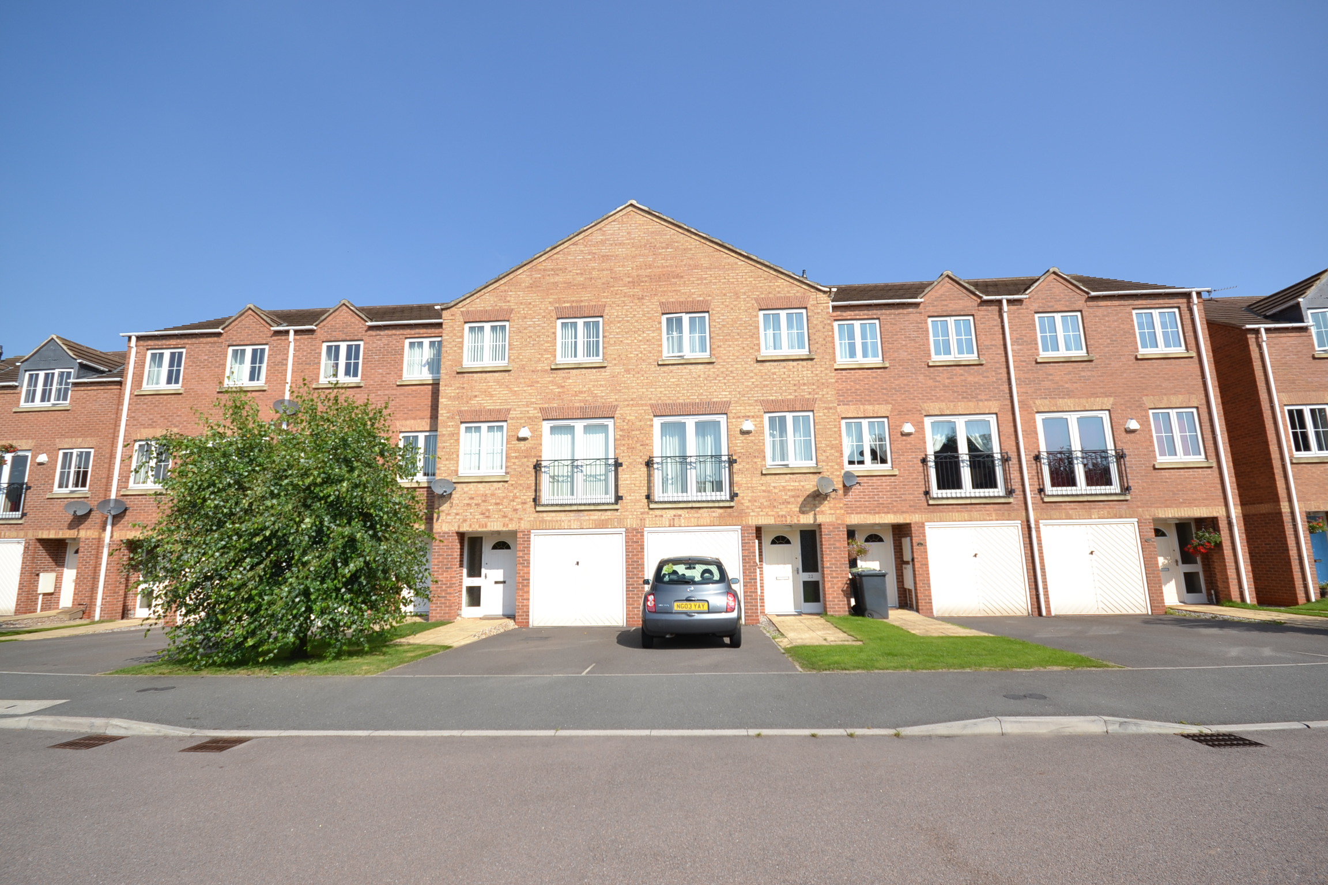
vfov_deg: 77.3
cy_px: 442
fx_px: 553
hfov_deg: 100.4
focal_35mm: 15
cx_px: 664
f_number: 8
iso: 100
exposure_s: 1/200
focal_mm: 10
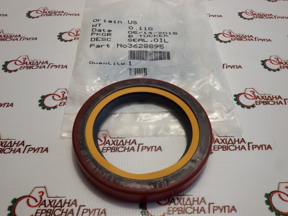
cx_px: 144
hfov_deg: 58.4
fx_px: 258
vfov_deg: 45.4
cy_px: 108
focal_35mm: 31
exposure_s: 1/100
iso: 64
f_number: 2.4
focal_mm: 2.93
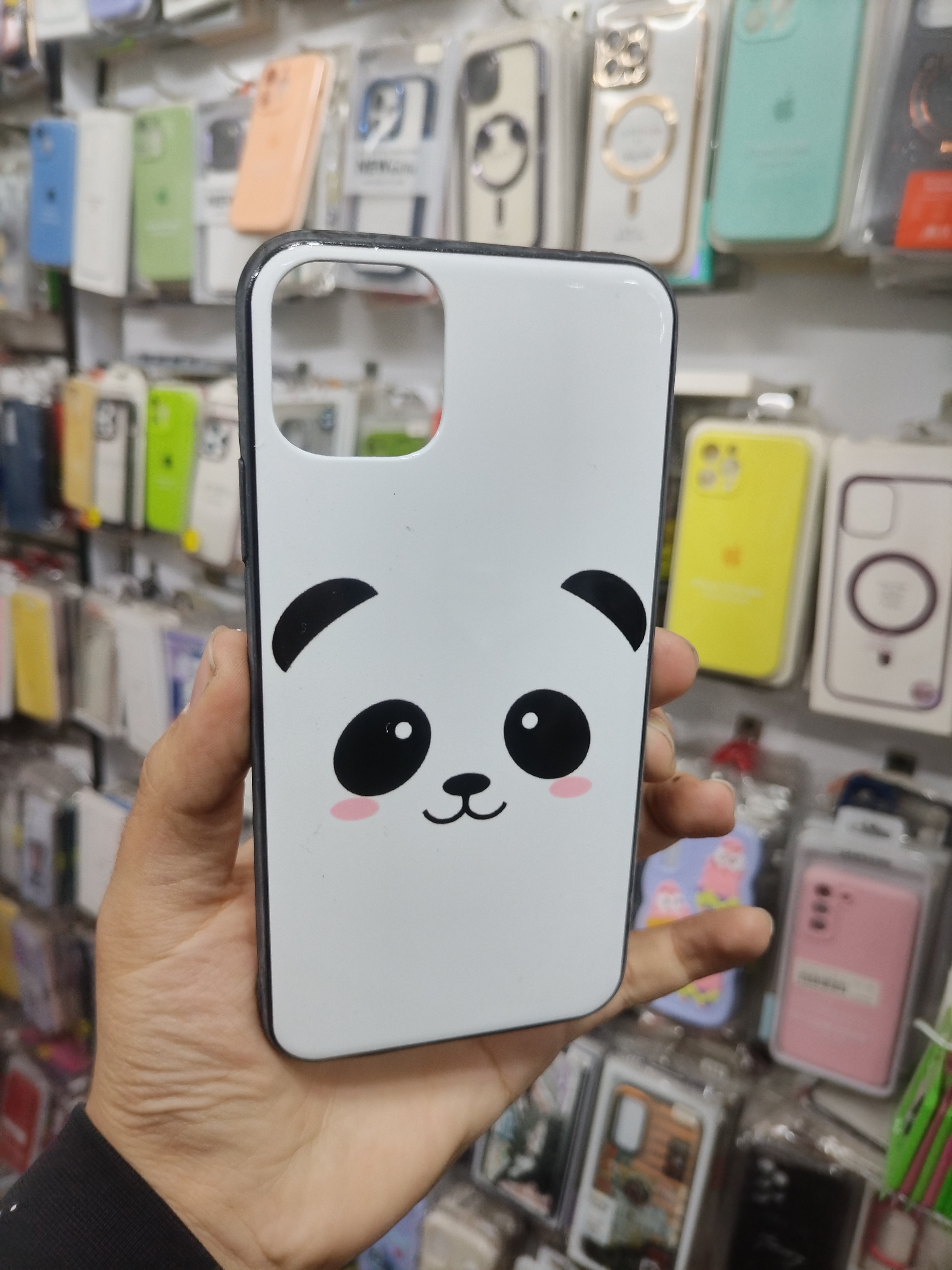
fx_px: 953
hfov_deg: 53.1
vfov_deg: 67.3
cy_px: 635
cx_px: 476
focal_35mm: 26
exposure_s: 1/100
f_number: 1.8
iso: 380
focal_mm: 4.7
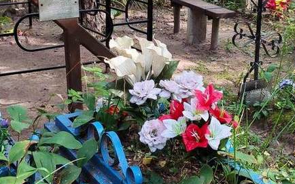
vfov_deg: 19.9
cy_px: 50
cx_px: 152
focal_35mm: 65
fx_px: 522
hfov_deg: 31.5
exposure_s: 1/120
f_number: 1.75
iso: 134
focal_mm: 4.77
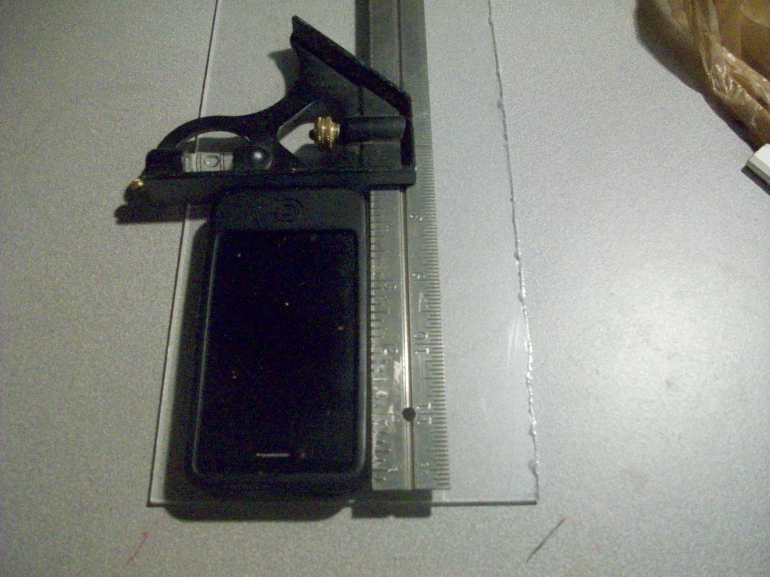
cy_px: 288
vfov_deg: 41.8
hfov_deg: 54.0
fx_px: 756
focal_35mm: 34
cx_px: 385
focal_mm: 5.7
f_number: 2.8
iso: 800
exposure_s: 1/55.5
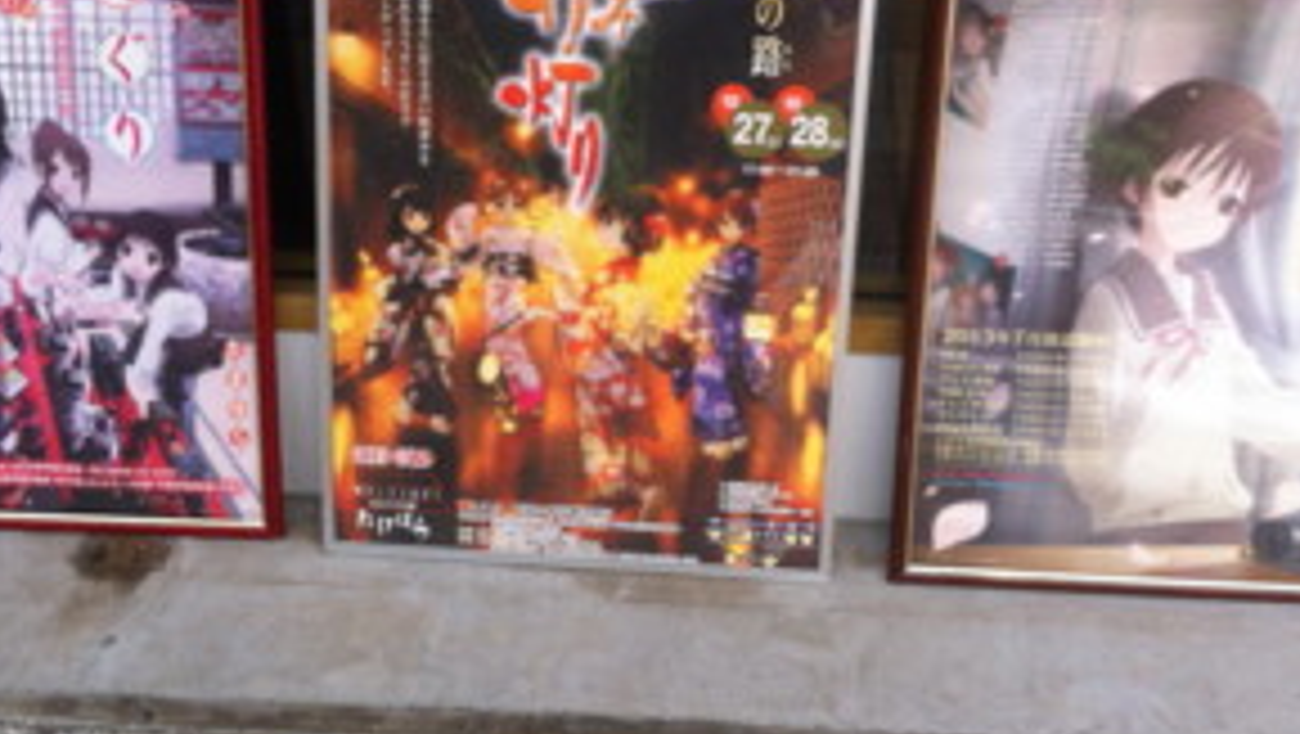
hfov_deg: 36.0
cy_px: 277
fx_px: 2001
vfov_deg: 20.7
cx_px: 616
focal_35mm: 58
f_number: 2.8
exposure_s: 1/131
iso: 80
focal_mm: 3.85
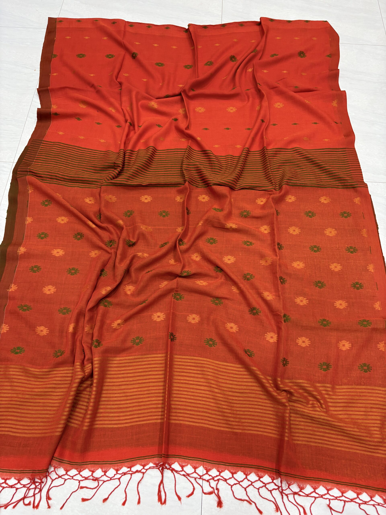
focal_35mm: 26
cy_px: 258
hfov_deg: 53.1
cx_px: 193
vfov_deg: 67.3
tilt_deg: -64.5
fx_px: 387
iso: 64
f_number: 1.6
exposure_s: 1/50
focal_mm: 5.96
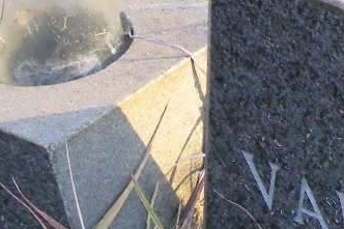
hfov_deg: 10.4
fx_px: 1795
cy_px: 368
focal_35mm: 188
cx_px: 594
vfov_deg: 7.2
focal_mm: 8.9
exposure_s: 1/50
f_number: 3.5
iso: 64
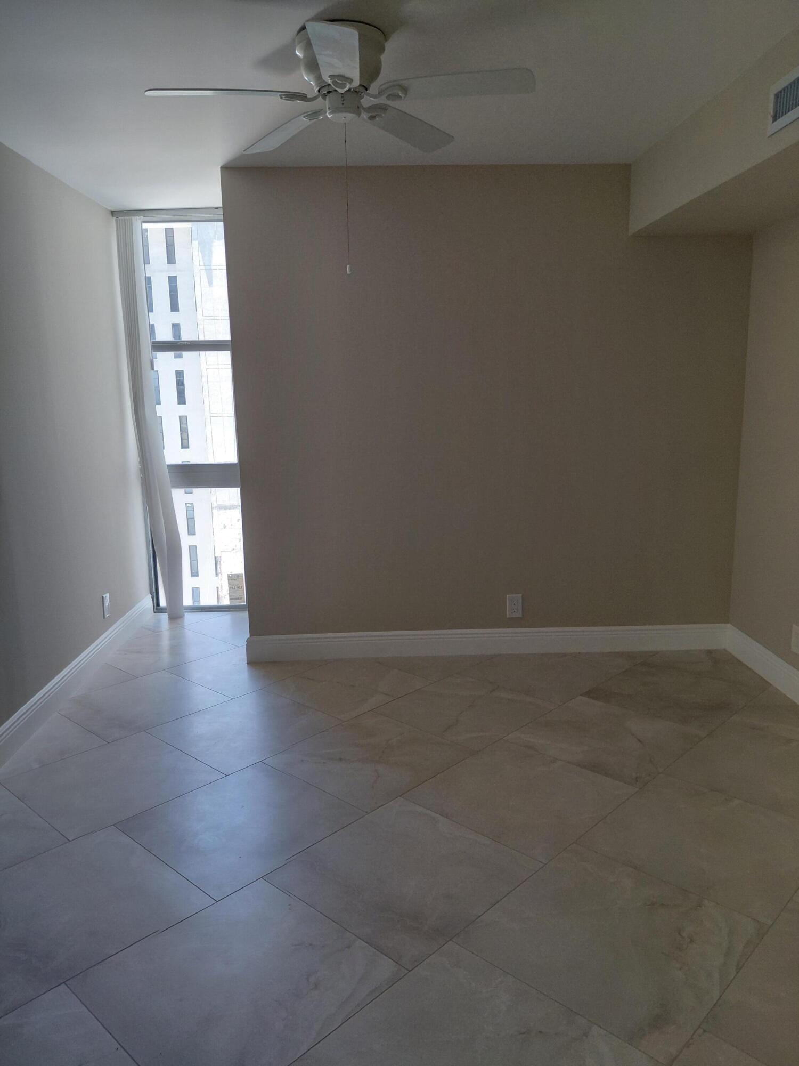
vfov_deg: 69.4
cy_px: 533
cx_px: 400
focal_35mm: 25
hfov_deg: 54.9
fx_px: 769
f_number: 1.8
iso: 125
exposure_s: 1/120
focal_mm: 4.69
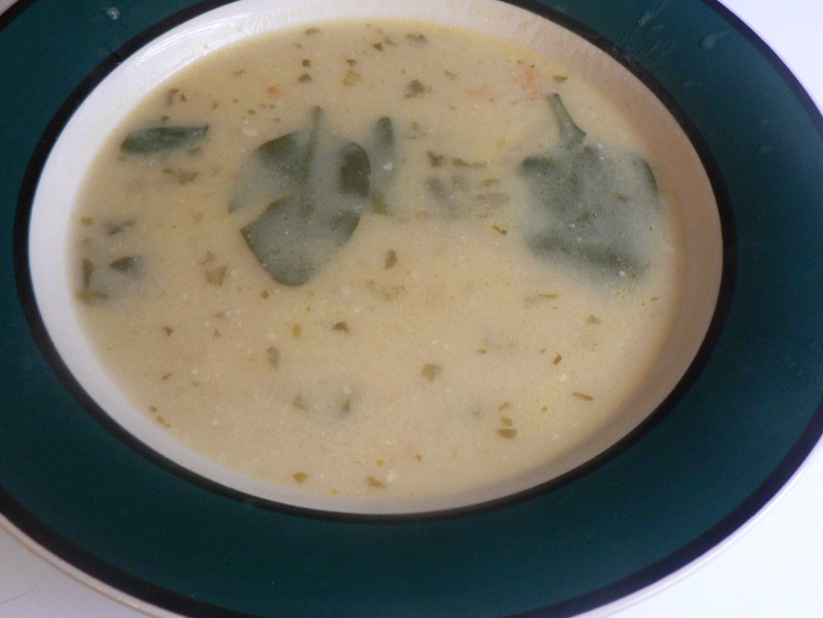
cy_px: 268
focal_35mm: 42
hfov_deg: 44.8
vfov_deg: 34.3
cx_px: 406
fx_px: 999
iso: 200
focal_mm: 6
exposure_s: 1/25
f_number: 2.8
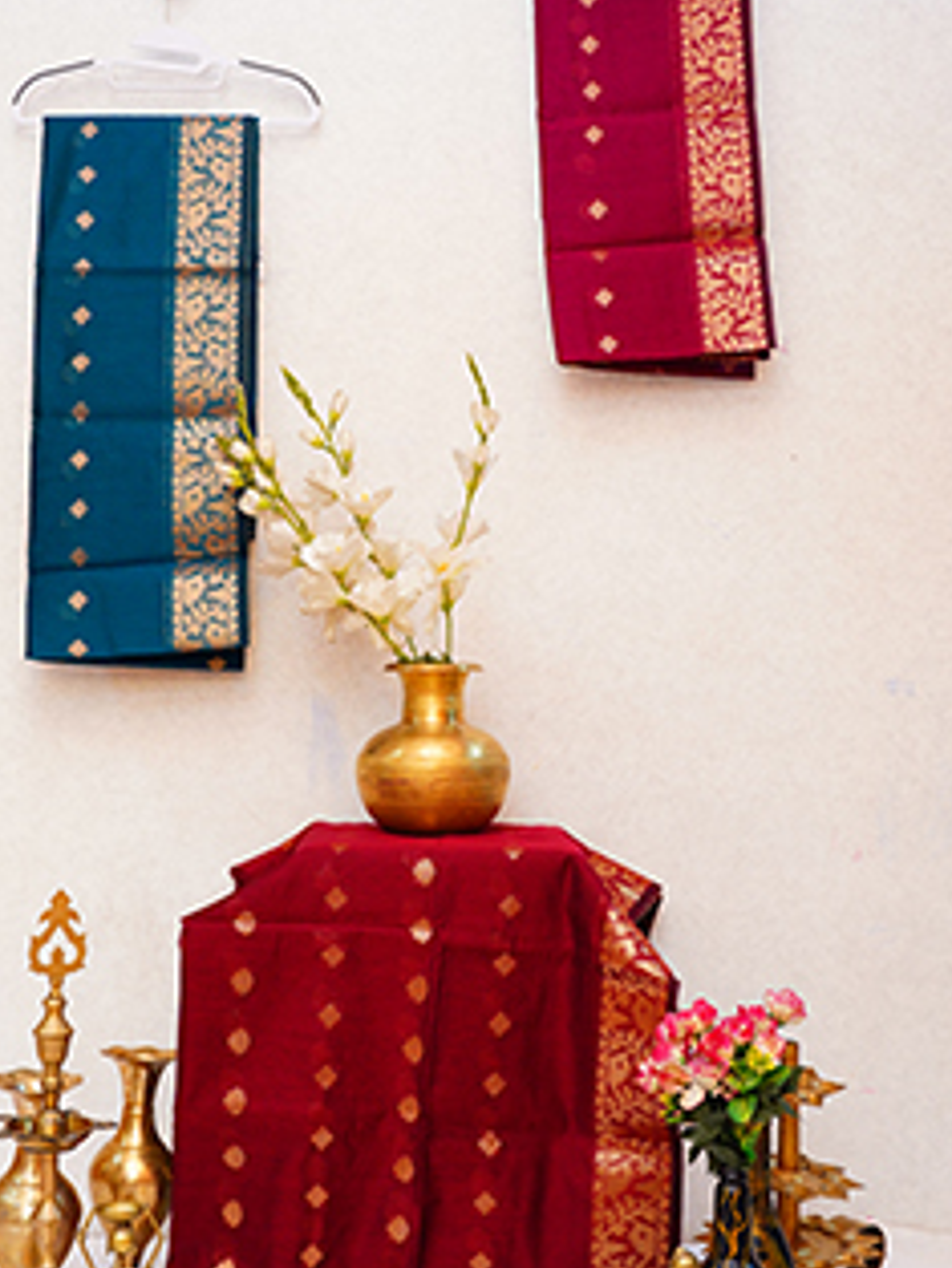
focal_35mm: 43
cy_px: 616
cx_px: 431
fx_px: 1576
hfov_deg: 33.6
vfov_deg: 43.8
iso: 800
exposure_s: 1/100
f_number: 4
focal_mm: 28
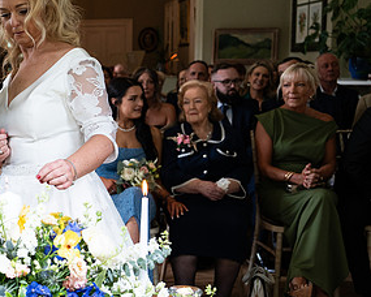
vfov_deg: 24.2
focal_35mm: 63
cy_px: 165
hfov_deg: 28.1
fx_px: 692
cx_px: -5
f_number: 3.5
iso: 1600
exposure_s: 1/200
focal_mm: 33
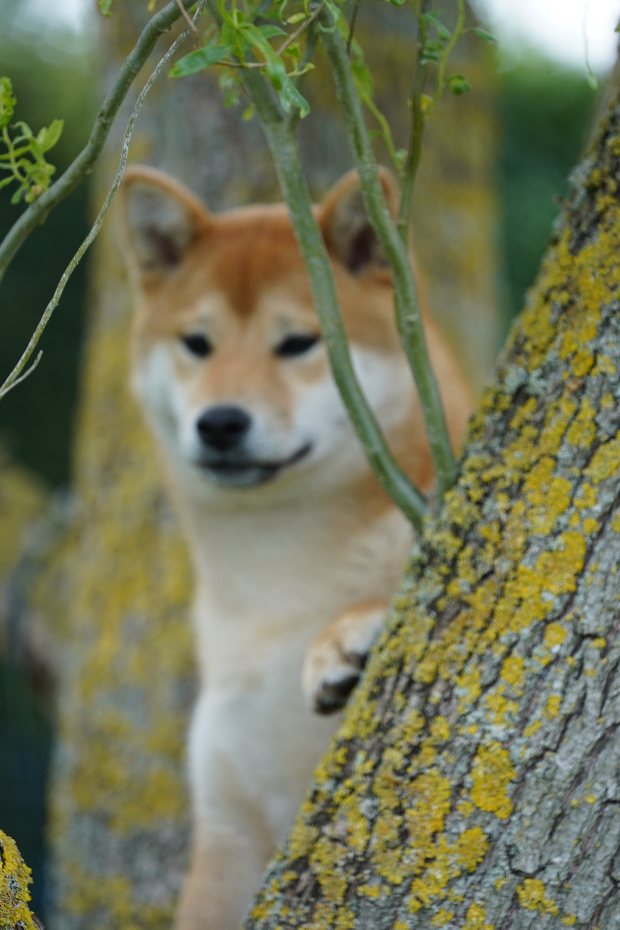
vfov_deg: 8.4
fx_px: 6329
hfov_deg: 5.6
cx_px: 310
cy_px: 465
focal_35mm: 245
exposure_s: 1/250
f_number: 5.6
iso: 320
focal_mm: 245
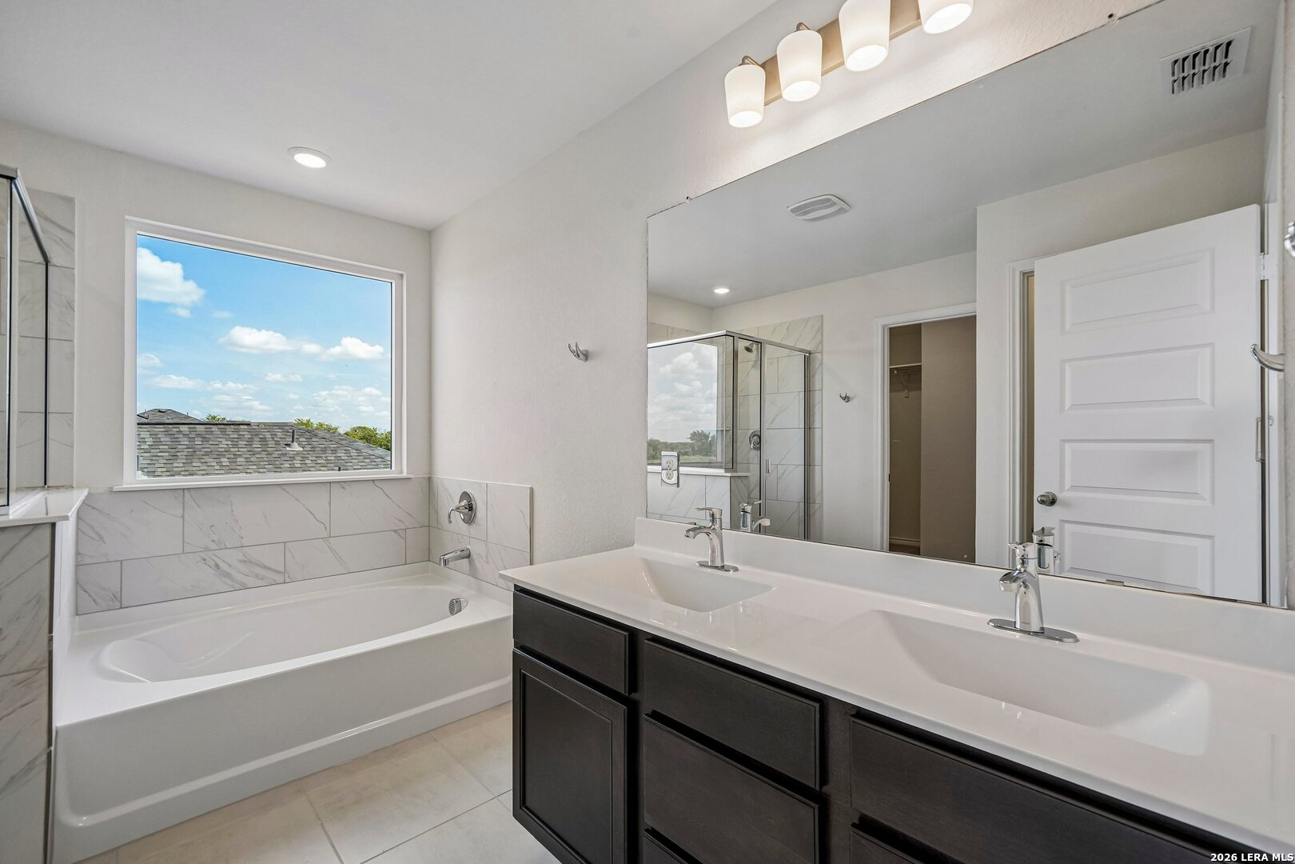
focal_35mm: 15
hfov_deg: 100.4
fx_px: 540
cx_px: 648
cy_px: 432
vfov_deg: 77.3
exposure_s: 1/160
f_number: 8
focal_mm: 15
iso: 500
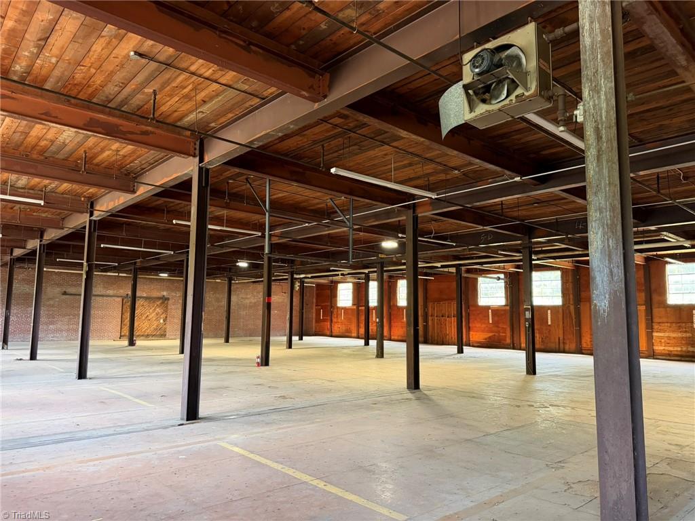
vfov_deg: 56.8
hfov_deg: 71.6
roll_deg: -0.6
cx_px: 348
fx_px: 482
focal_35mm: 24
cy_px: 260
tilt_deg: +6.9
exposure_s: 1/60
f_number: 1.78
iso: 500
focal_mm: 6.76
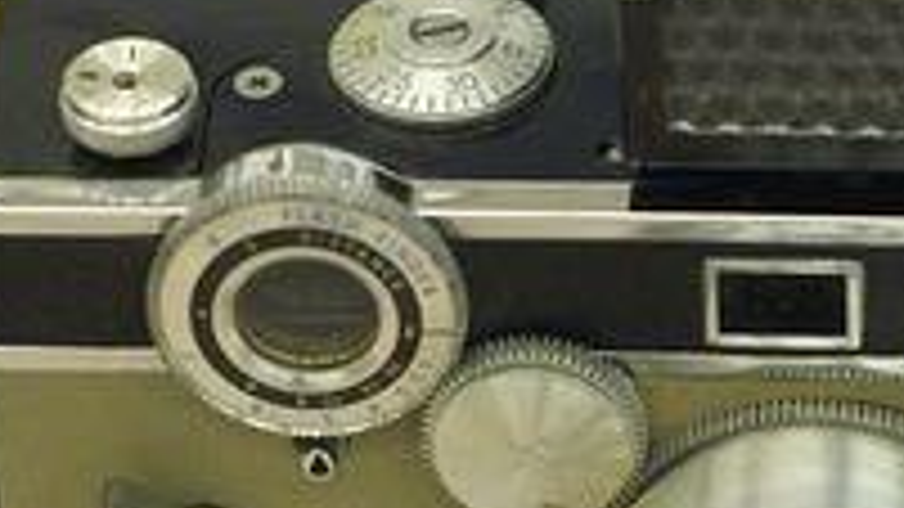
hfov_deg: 8.6
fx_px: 5992
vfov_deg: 4.9
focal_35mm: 250
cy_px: 459
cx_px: 616
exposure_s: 1/80
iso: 400
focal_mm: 50
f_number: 3.5
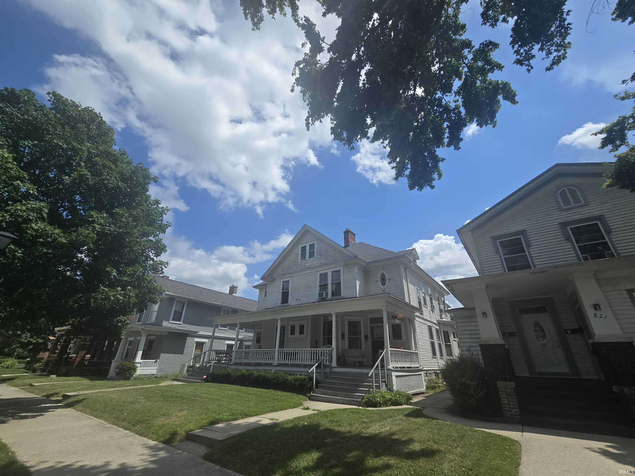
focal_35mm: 13
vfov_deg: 89.9
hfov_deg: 106.2
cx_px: 318
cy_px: 238
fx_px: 238
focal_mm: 2.2
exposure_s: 1/3134
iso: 50
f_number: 2.2
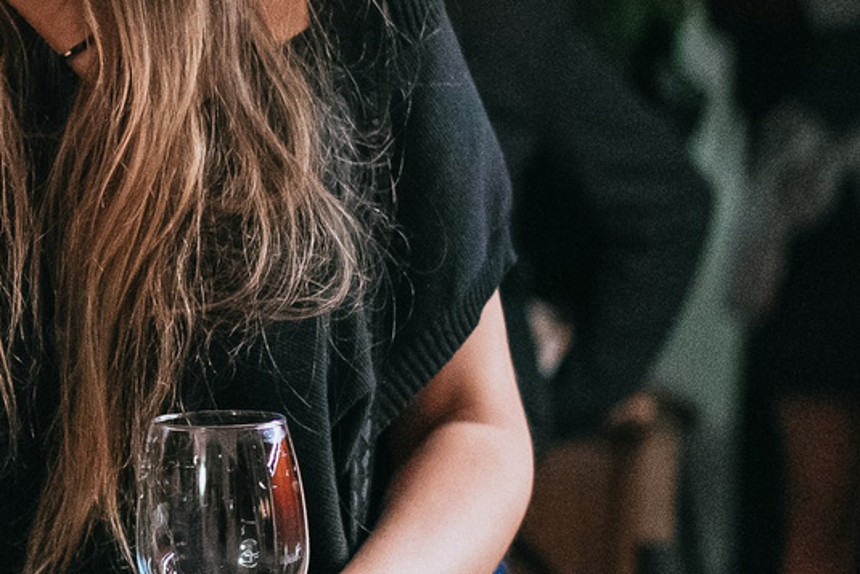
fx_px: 4062
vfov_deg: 8.1
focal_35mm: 170
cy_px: 146
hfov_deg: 11.5
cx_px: -521
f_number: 1.4
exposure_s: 1/200
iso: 1250
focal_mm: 35
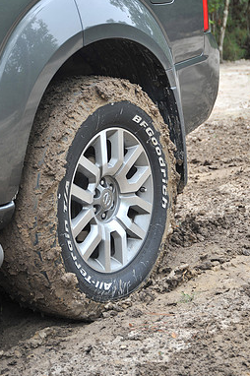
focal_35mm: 73
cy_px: 170
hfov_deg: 18.6
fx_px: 762
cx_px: 111
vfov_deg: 27.7
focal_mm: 62
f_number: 6.3
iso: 200
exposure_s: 1/80
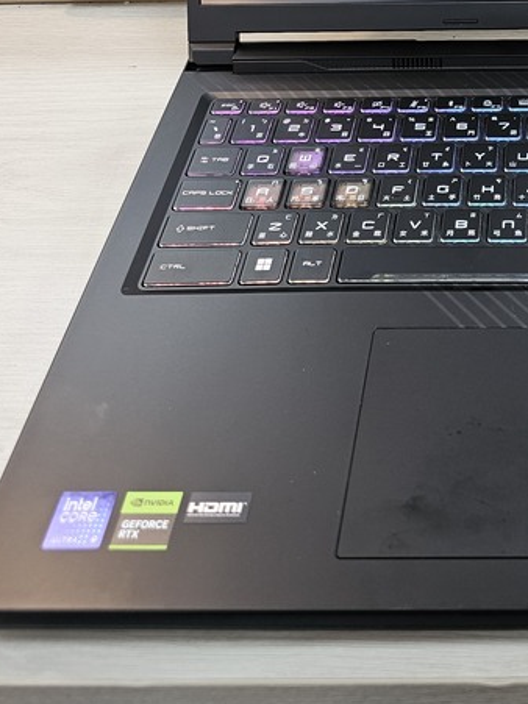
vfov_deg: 31.9
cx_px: 548
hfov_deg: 25.9
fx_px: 1078
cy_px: -76
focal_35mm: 53
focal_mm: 6.3
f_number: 1.7
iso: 125
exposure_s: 1/120
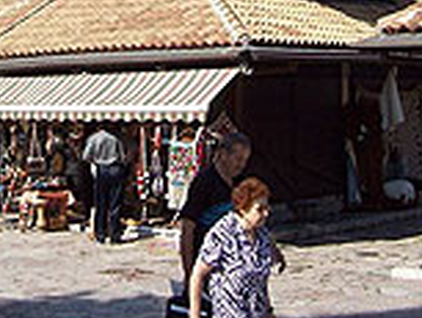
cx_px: 58
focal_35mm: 106
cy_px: -108
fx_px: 1293
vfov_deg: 13.4
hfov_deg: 18.3
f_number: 4.8
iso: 80
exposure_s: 1/459
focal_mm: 6
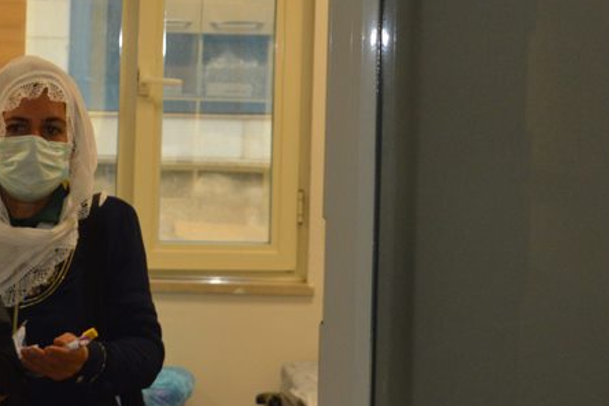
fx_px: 2808
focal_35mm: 166
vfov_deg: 8.1
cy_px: -178
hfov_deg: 12.4
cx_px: 310
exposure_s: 1/60
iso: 560
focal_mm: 36
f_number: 4.8
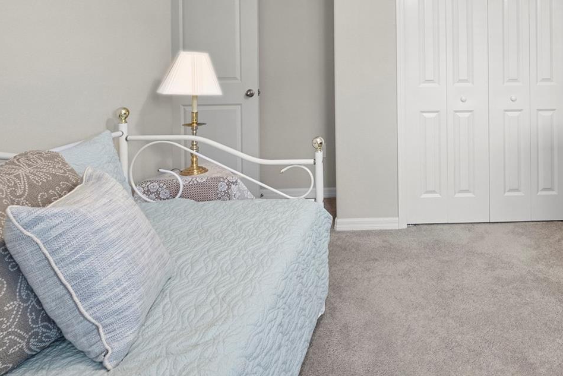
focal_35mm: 28
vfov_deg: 43.8
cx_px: 426
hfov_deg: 61.8
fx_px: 436
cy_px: 61
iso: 2000
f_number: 9
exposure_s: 1/10
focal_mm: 16.5
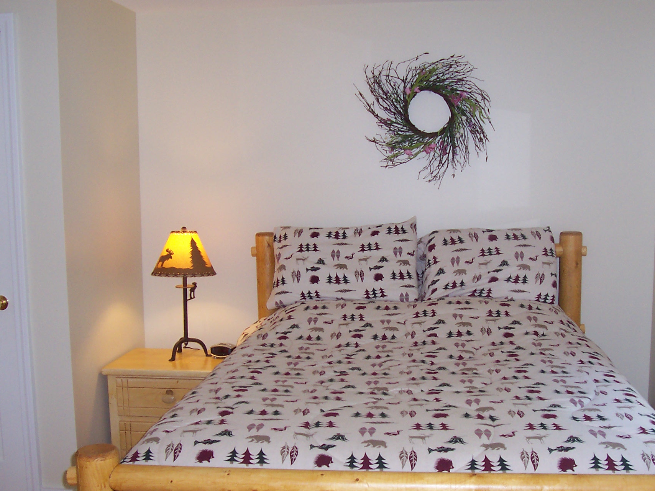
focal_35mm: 44
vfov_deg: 32.8
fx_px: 833
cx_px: 363
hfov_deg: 42.9
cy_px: 280
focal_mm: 5.6
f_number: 2.8
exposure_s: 1/60
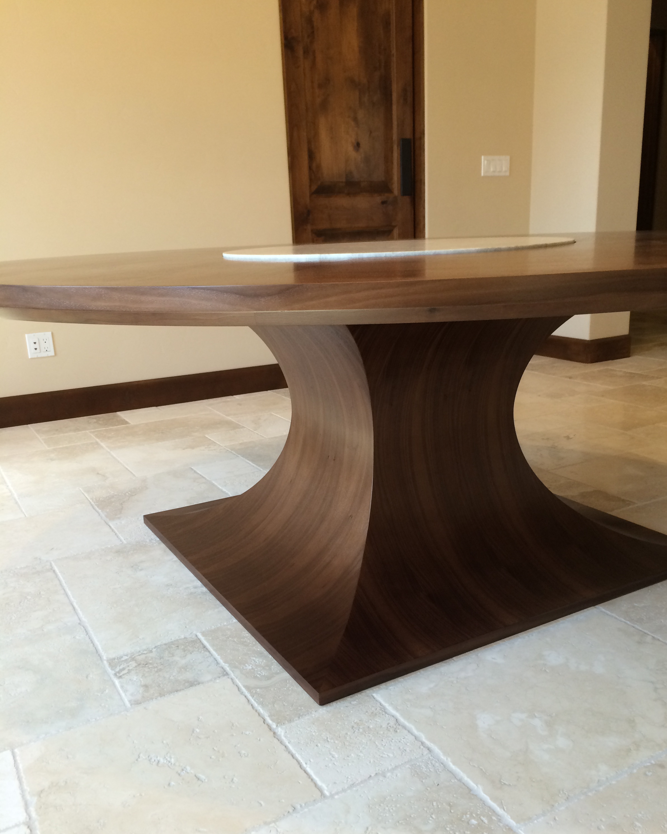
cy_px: 455
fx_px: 765
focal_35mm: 31
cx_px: 342
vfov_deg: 57.1
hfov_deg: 47.1
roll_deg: +3.1
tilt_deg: -16.9
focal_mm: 4.15
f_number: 2.2
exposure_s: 1/30
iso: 50
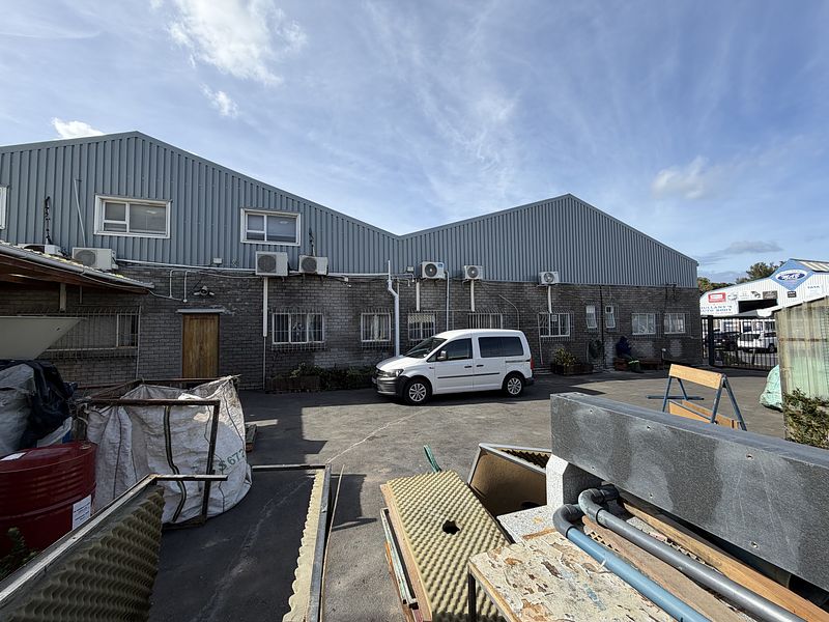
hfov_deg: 102.1
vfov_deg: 85.7
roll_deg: +1.1
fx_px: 335
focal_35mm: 14
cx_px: 414
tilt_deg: +2.1
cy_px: 311
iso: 20
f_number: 2.2
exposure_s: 1/770
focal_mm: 2.22
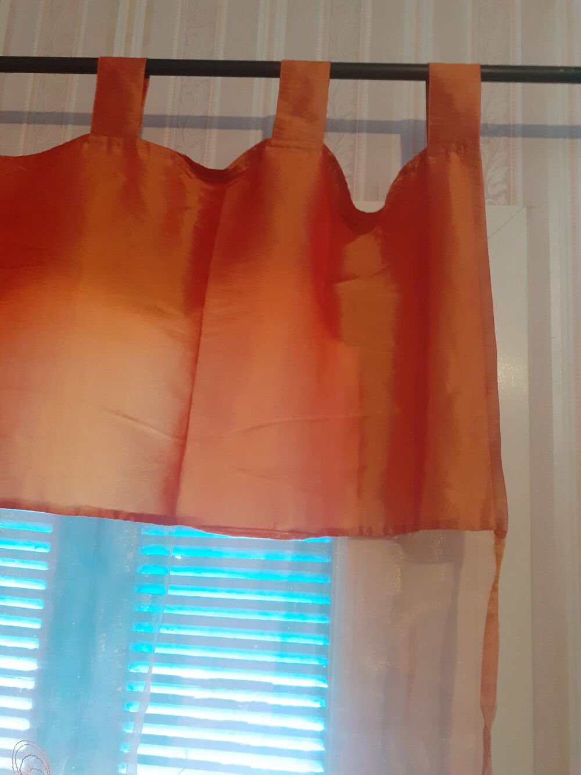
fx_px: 604
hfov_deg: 51.4
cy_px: 388
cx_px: 290
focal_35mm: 27
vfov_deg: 65.3
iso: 200
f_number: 1.9
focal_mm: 3.6
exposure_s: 1/33
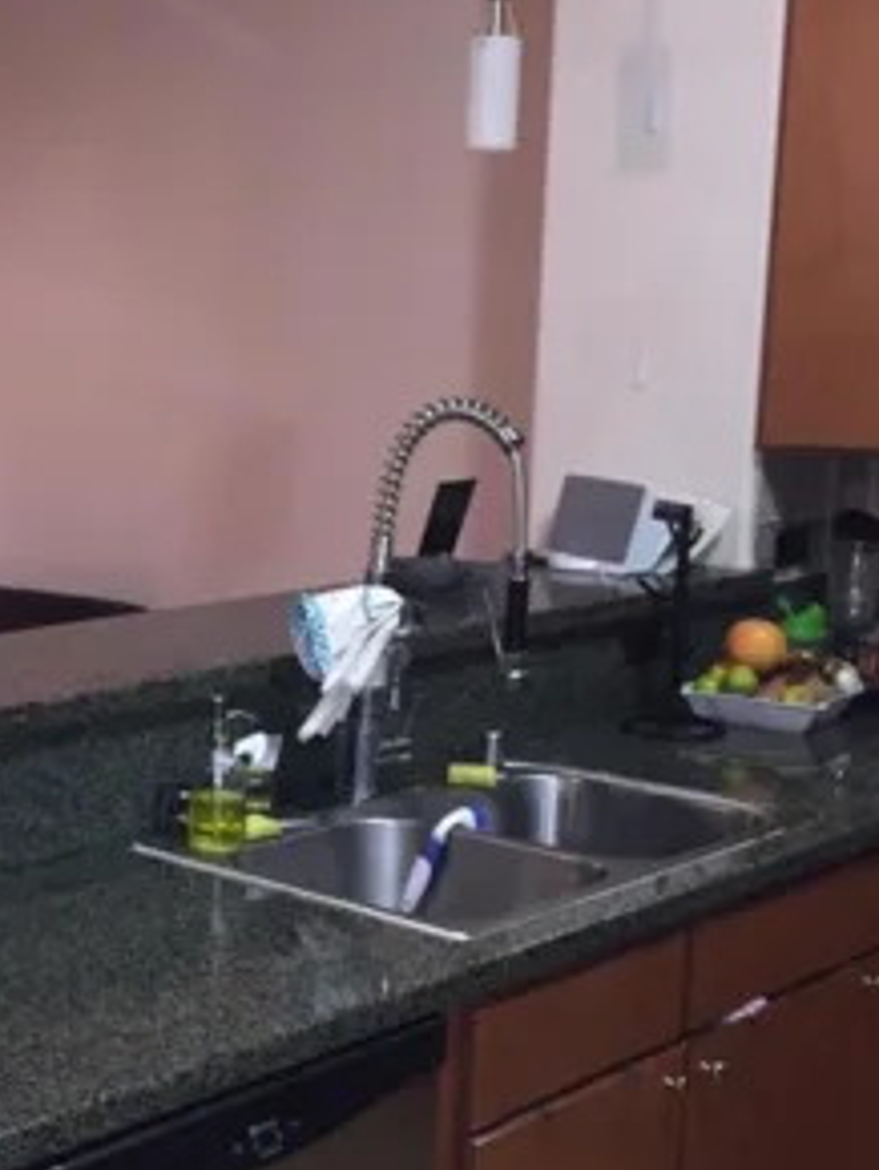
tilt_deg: -13.4
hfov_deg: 25.3
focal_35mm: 56
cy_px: 767
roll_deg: +1.0
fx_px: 1893
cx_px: 85
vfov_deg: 34.1
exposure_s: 1/16
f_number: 2.2
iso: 160
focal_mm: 4.15
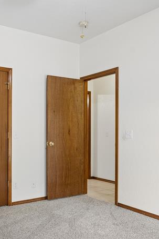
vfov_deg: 53.1
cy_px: 127
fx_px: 239
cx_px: 46
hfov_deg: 36.2
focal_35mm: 36
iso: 200
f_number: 8
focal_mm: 16
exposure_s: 1/5
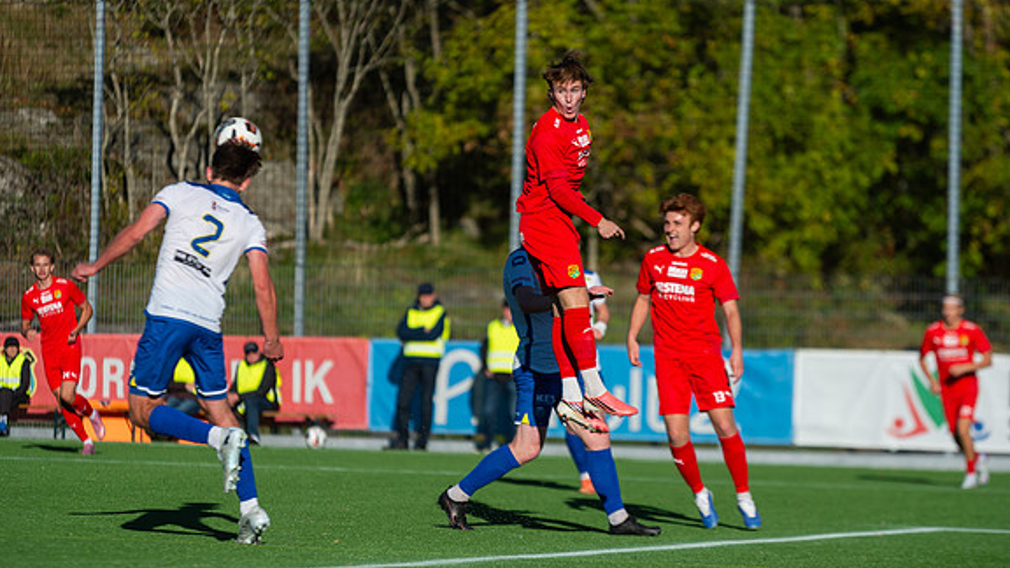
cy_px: 245
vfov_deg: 5.6
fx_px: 5812
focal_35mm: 217
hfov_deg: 9.9
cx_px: 505
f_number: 3.2
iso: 100
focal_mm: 200
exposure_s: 1/1600
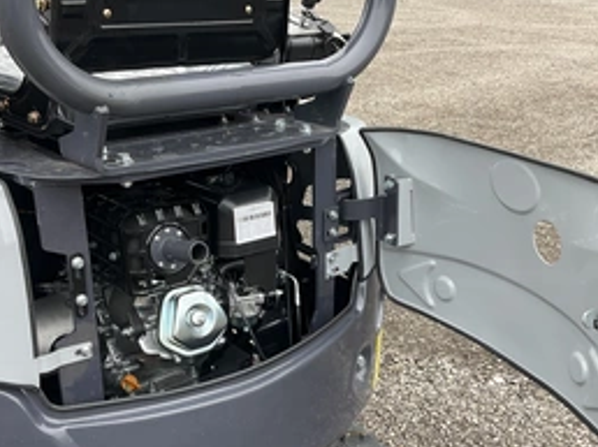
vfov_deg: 32.0
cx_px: 329
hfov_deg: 42.1
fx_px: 777
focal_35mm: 45
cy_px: 273
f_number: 1.8
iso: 20
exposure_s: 1/168
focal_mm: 3
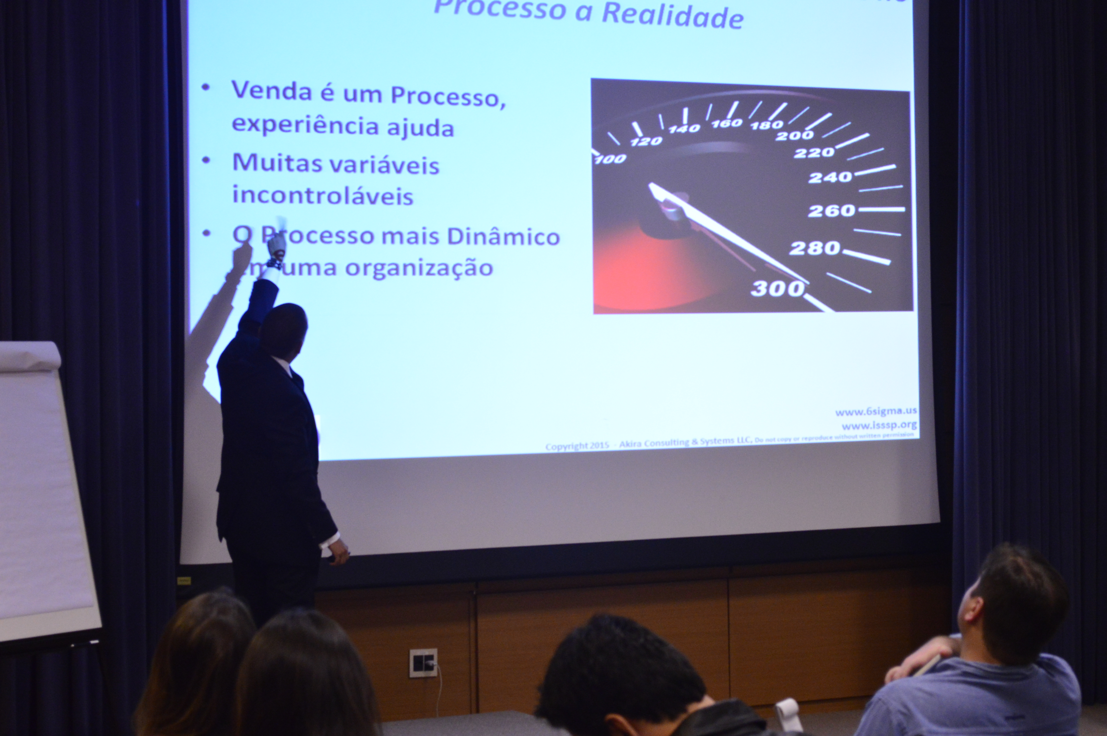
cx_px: 554
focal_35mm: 82
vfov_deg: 16.5
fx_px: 2535
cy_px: 368
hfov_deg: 24.6
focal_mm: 55
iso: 1600
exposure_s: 1/20
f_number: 8
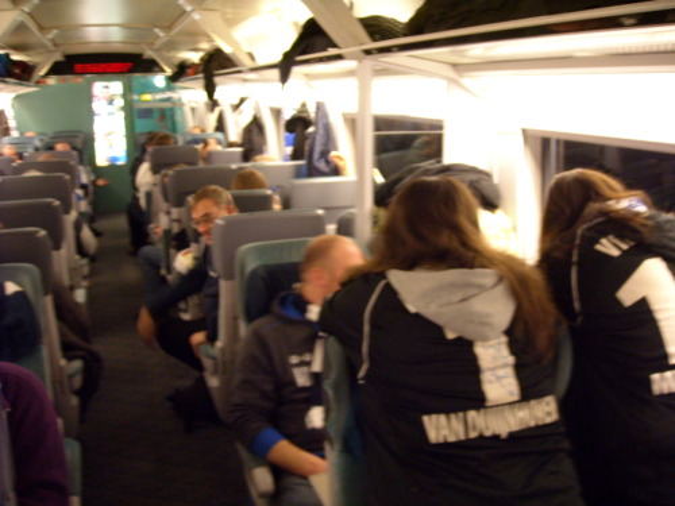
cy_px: 253
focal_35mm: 35
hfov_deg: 52.6
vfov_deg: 40.7
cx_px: 338
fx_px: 682
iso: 436
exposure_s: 1/8
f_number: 2.8
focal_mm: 5.7
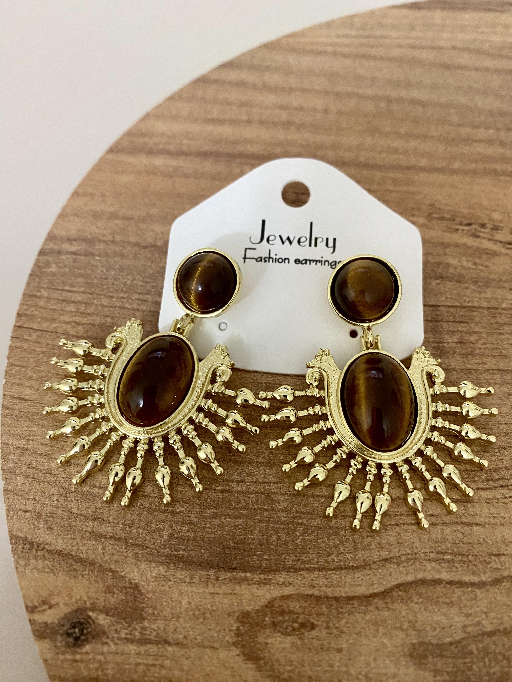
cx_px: 256
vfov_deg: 69.4
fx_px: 493
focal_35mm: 25
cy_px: 341
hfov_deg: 54.9
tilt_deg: -57.0
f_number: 1.8
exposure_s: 1/33
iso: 640
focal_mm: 4.25
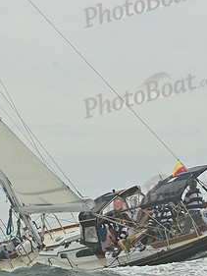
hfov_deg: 10.6
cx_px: 33
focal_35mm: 139
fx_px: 1107
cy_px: 158
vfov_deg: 14.2
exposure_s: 1/1250
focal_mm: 70
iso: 320
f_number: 11
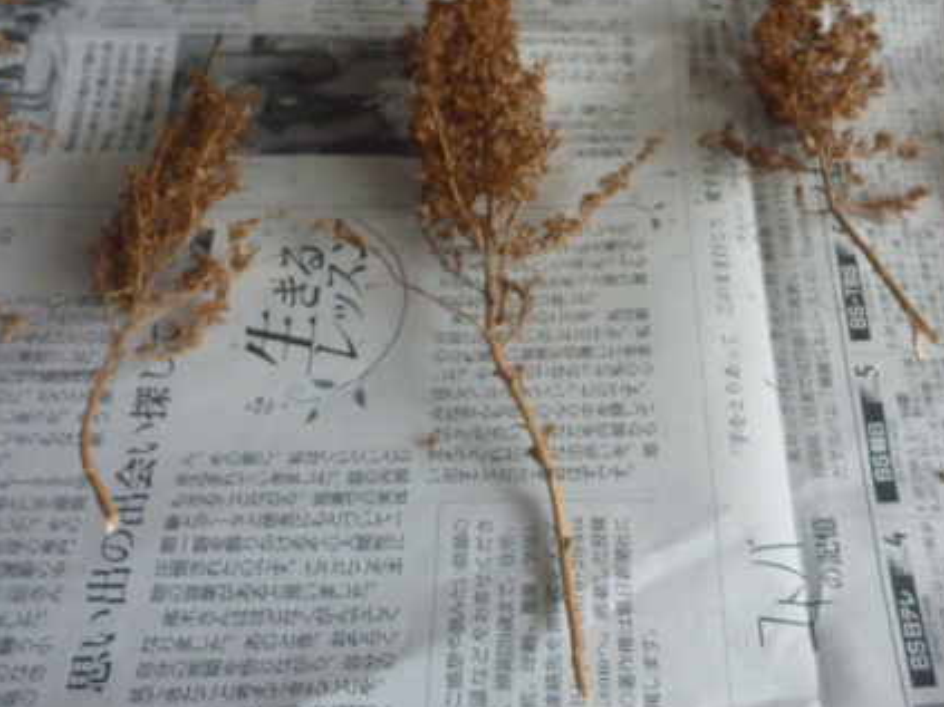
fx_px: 1445
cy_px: 138
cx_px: 618
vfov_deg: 27.0
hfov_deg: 35.9
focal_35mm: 53
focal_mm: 4.9
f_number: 3.3
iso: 250
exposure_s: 1/30
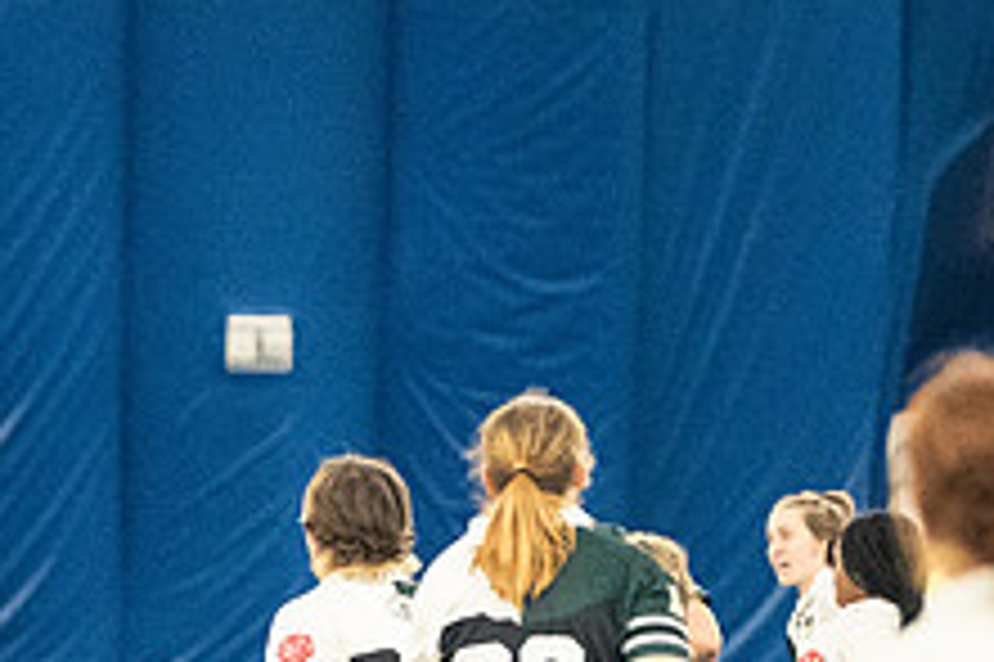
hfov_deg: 4.3
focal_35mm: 481
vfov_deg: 2.9
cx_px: -247
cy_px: 752
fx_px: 13271
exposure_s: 1/400
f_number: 2.8
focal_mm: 122
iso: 12800
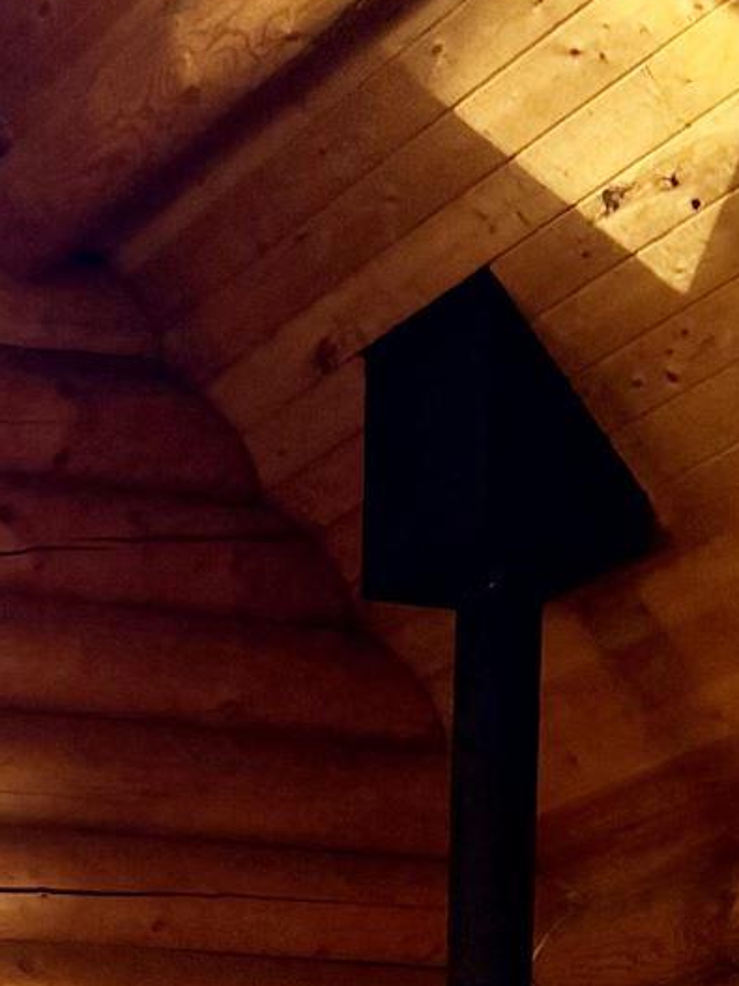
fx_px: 2990
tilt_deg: -5.9
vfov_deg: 15.1
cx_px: -632
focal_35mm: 105
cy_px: 1979
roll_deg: +0.9
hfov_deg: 12.7
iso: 200
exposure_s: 1/86
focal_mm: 6.76
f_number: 1.78
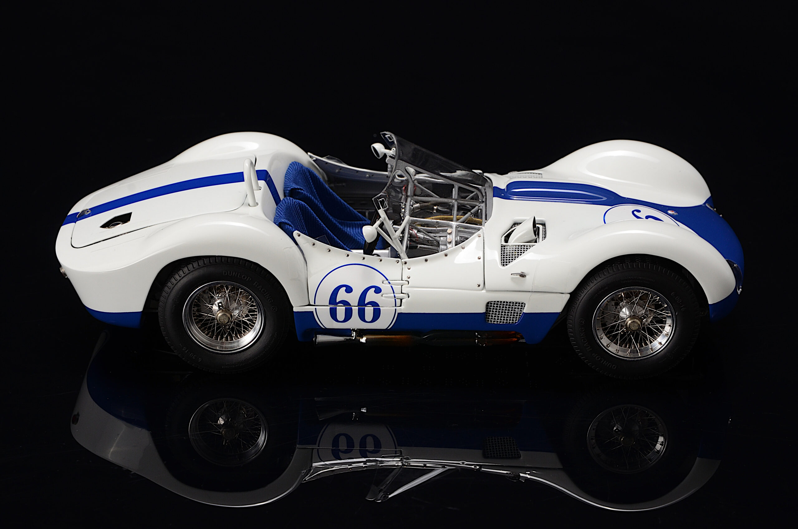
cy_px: 264
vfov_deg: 14.6
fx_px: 2057
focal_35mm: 93
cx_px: 399
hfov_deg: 22.0
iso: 400
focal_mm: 62
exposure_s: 1/30
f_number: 11
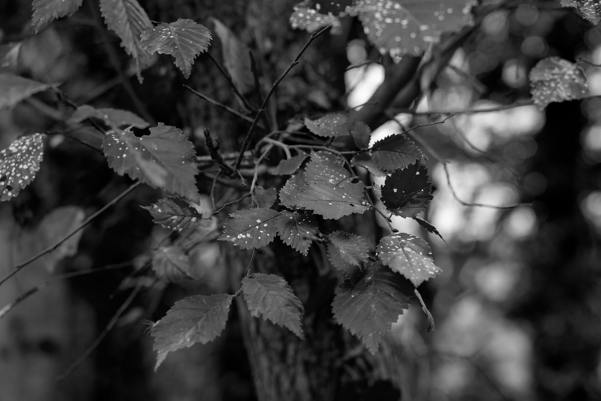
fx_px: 1152
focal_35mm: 69
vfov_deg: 19.7
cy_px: 200
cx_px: 300
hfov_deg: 29.2
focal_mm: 69
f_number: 6
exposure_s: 1/125
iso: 400
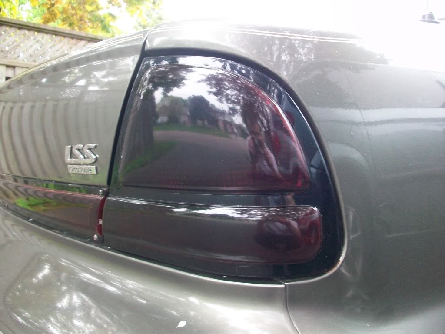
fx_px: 411
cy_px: 167
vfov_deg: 44.2
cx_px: 222
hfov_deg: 56.8
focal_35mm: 32
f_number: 2.8
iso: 160
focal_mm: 5.7
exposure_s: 1/25
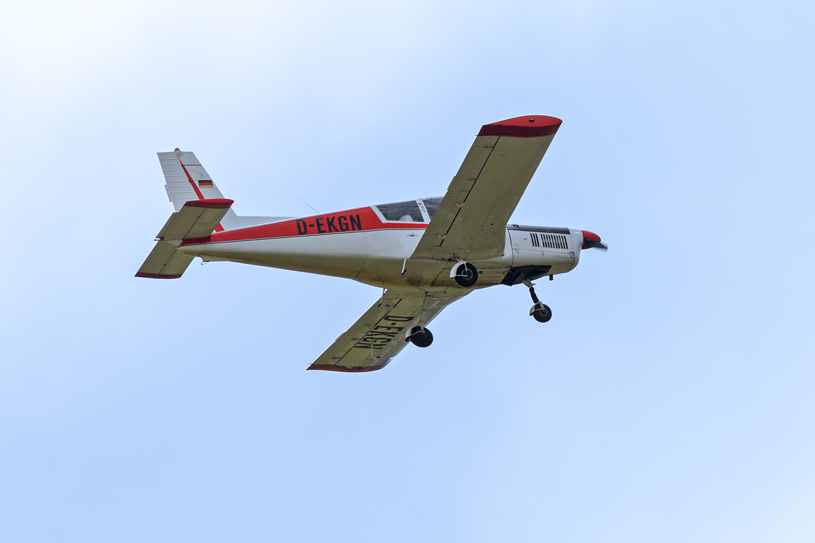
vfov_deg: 1.5
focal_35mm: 900
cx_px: 408
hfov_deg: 2.3
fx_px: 20373
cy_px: 272
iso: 400
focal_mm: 600
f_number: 7.1
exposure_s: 1/3200
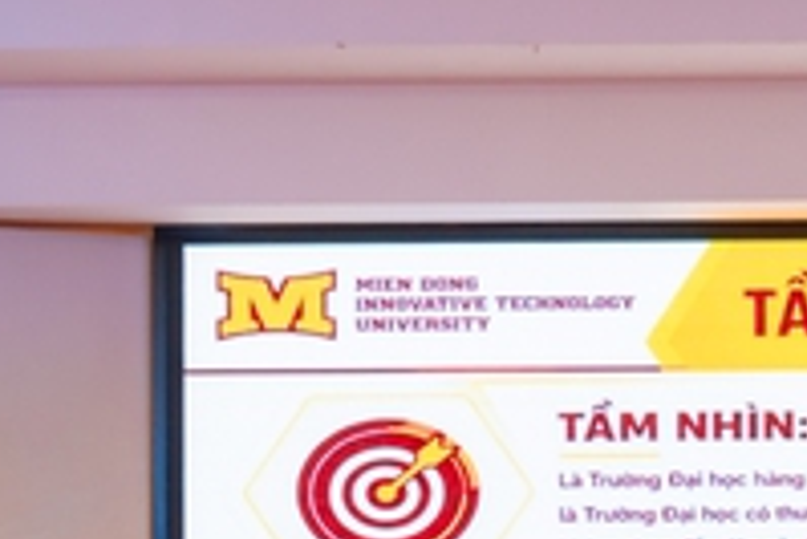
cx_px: 1030
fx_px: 4105
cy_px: 703
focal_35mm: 183
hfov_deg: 11.0
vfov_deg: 7.4
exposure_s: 1/160
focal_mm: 57
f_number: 5
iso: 800
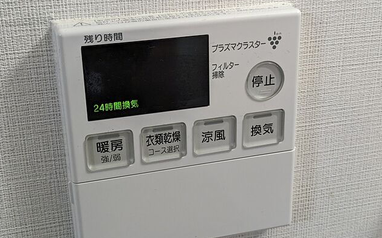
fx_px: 573
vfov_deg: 23.5
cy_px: 134
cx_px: 188
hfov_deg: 36.9
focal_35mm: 55
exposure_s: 1/100
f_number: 1.89
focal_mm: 5.43
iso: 176
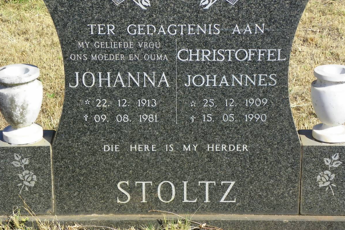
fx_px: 1054
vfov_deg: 12.5
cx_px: 173
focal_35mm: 110
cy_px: 102
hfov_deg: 18.6
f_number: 4
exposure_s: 1/250
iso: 64
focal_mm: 18.8
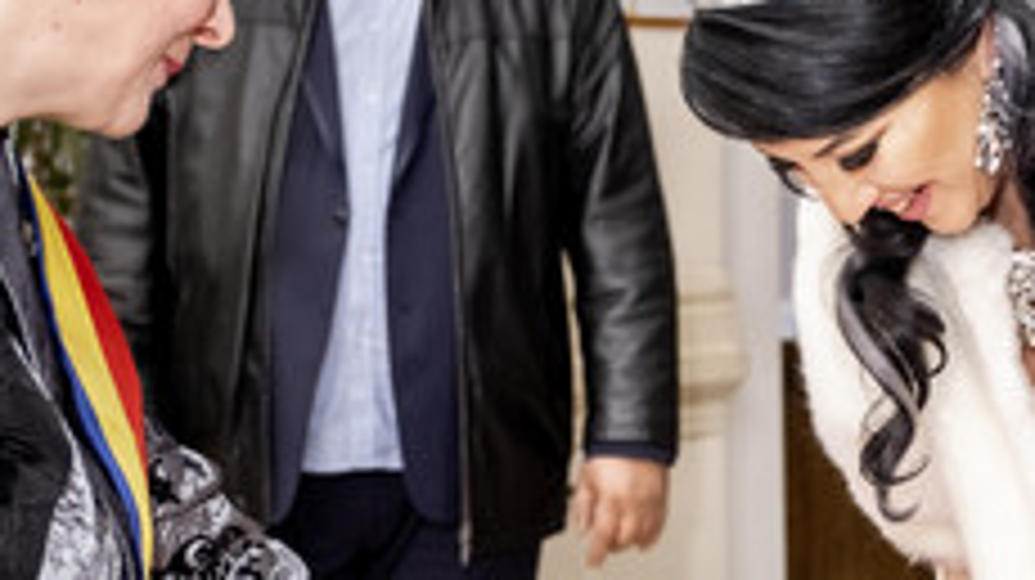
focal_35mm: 105
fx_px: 2880
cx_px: 752
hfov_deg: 20.2
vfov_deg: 11.5
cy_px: 353
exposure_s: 1/160
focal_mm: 24.2
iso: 1000
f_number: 2.8
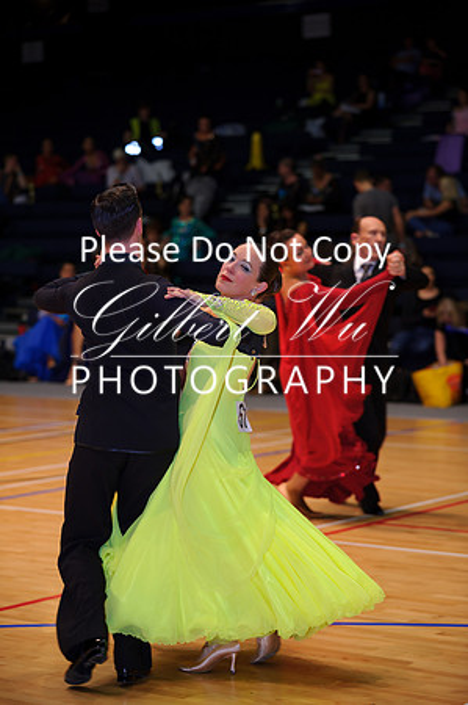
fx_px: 1954
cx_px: 234
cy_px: 352
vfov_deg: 20.4
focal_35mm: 100
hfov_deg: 13.7
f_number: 2.8
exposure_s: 1/250
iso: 800
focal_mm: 100
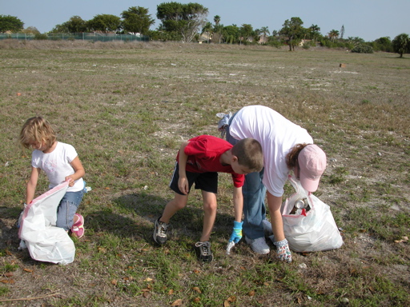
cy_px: 154
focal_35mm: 35
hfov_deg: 52.6
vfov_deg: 40.7
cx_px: 205
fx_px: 415
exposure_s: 1/405
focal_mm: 8.9
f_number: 6.3
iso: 100
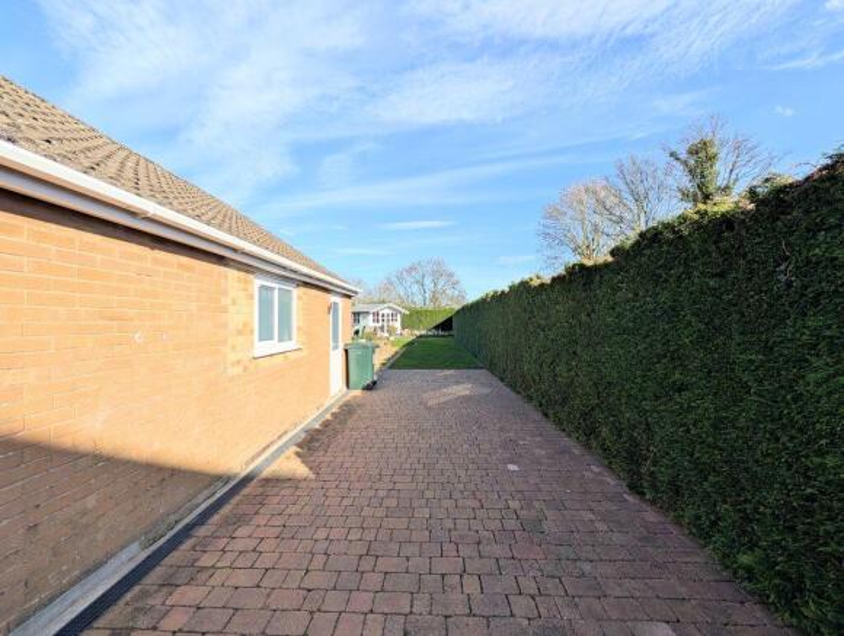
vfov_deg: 94.7
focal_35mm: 12
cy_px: 318
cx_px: 422
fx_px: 293
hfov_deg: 110.4
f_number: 1.7
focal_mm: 2.02
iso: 56
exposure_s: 1/2660
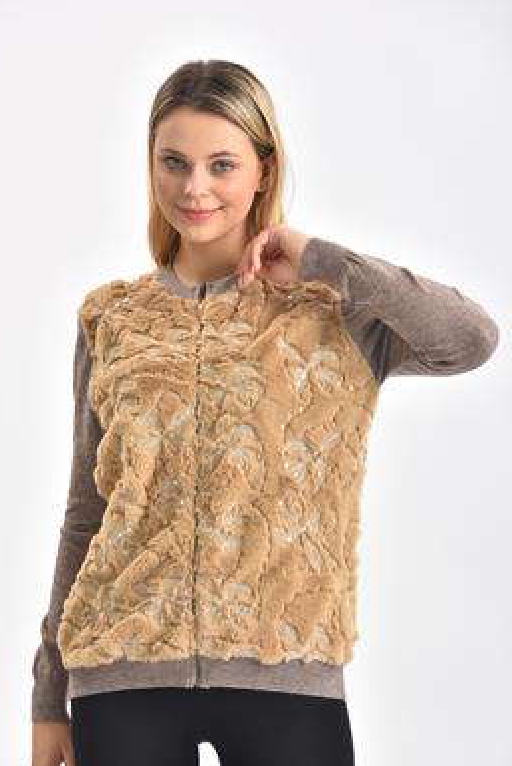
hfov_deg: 8.4
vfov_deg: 12.6
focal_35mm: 163
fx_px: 3471
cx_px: 238
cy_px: 426
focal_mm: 140
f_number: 6.3
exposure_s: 1/160
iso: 100
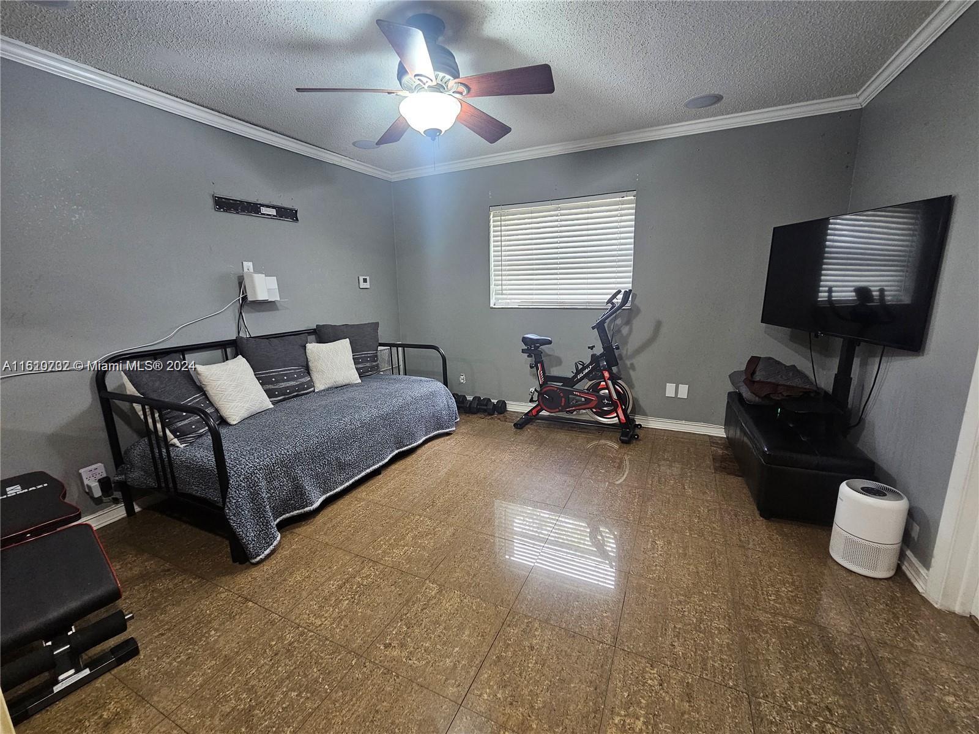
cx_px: 490
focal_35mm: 13
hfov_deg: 106.2
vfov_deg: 89.9
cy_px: 367
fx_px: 368
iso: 320
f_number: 2.2
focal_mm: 2.2
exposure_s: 1/30
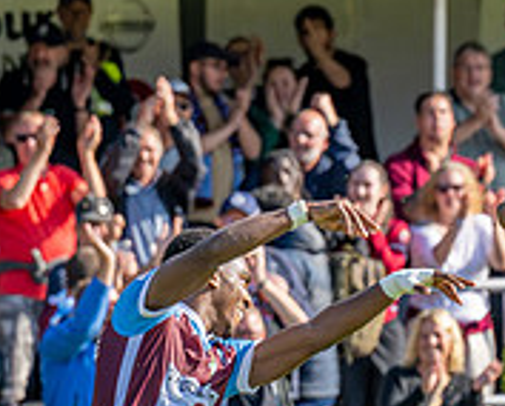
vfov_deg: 1.5
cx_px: 362
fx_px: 15322
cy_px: 304
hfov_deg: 1.9
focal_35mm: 1024
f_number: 4
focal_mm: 170
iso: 400
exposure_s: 1/2500
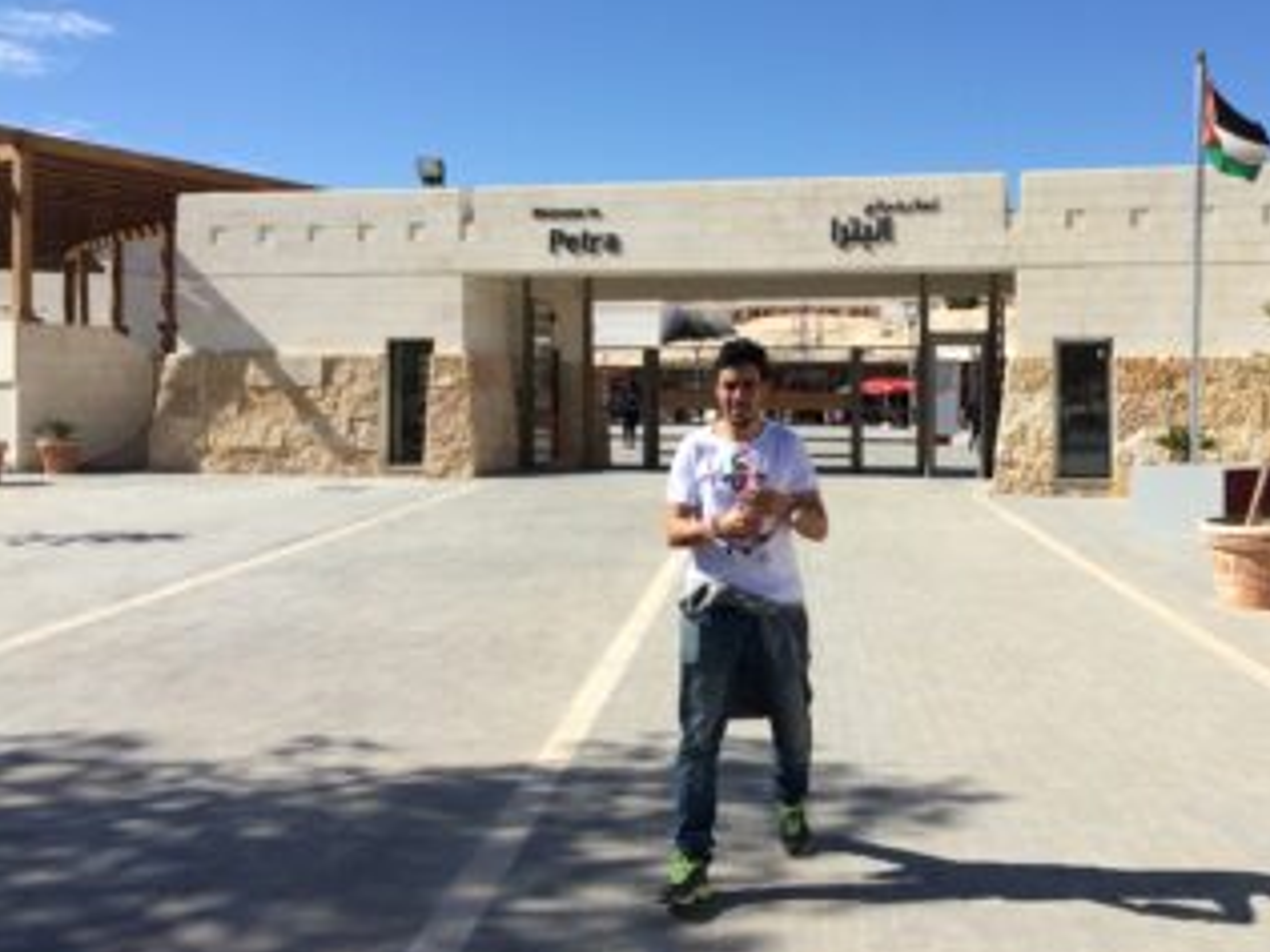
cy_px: 394
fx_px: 1394
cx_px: 796
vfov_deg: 37.6
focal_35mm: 38
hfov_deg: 48.5
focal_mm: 4.12
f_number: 2.2
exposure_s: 1/2933
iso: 40
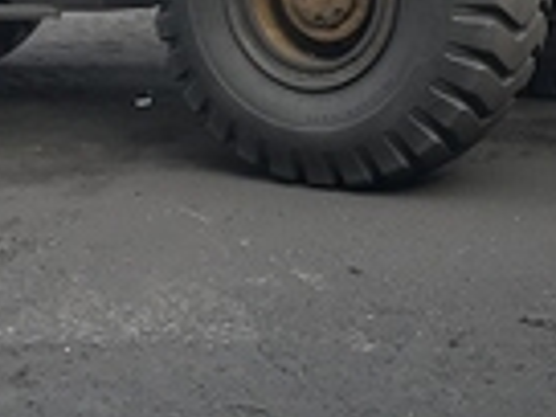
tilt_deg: -3.9
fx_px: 1590
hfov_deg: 19.8
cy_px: -29
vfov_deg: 14.6
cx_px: 249
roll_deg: +1.0
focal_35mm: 99
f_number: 1.8
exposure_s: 1/456
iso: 20
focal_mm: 3.99
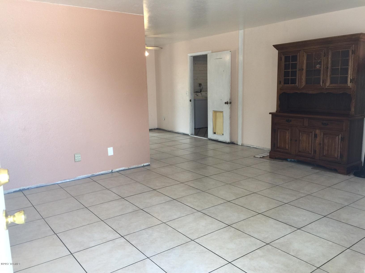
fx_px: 306
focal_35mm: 29
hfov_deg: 61.7
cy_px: 136
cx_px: 182
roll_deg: +0.1
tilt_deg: -8.5
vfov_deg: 48.2
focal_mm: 4.15
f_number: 2.2
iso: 32
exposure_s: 1/30
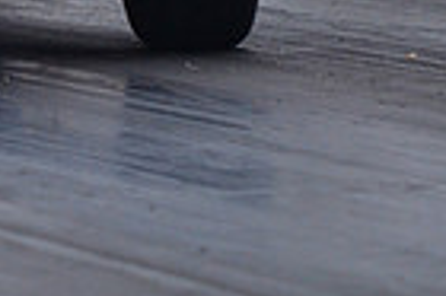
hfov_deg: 1.7
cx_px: -303
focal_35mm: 1243
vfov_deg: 1.1
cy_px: -309
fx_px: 15381
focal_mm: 200
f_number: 6.3
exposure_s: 1/2500
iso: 1000
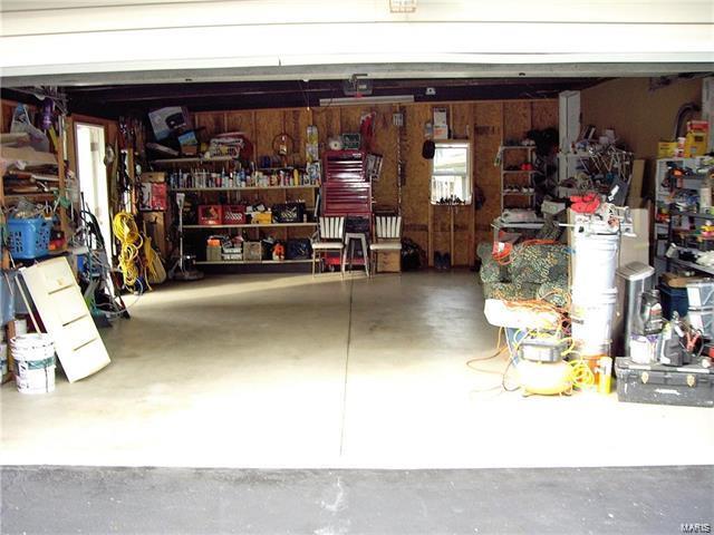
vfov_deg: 37.7
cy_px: 268
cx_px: 357
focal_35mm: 38
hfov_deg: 49.0
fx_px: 784
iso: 100
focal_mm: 6.2
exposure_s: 1/50
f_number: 2.7
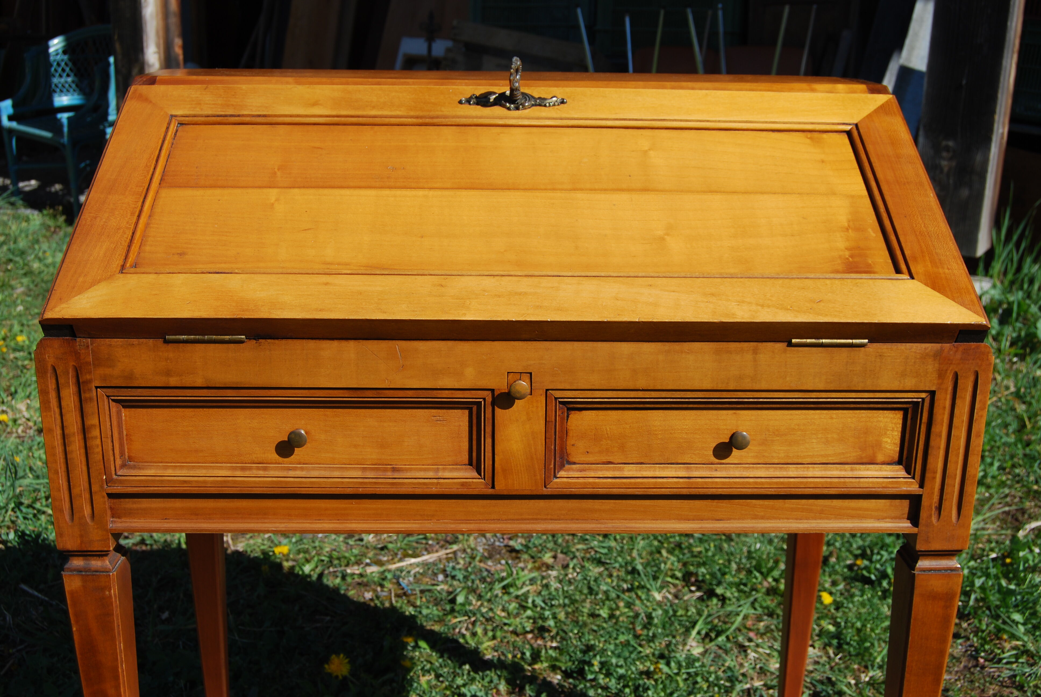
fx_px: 1129
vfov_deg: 34.3
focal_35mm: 39
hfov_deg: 49.5
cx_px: 520
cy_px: 348
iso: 100
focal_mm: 26
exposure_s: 1/320
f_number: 9
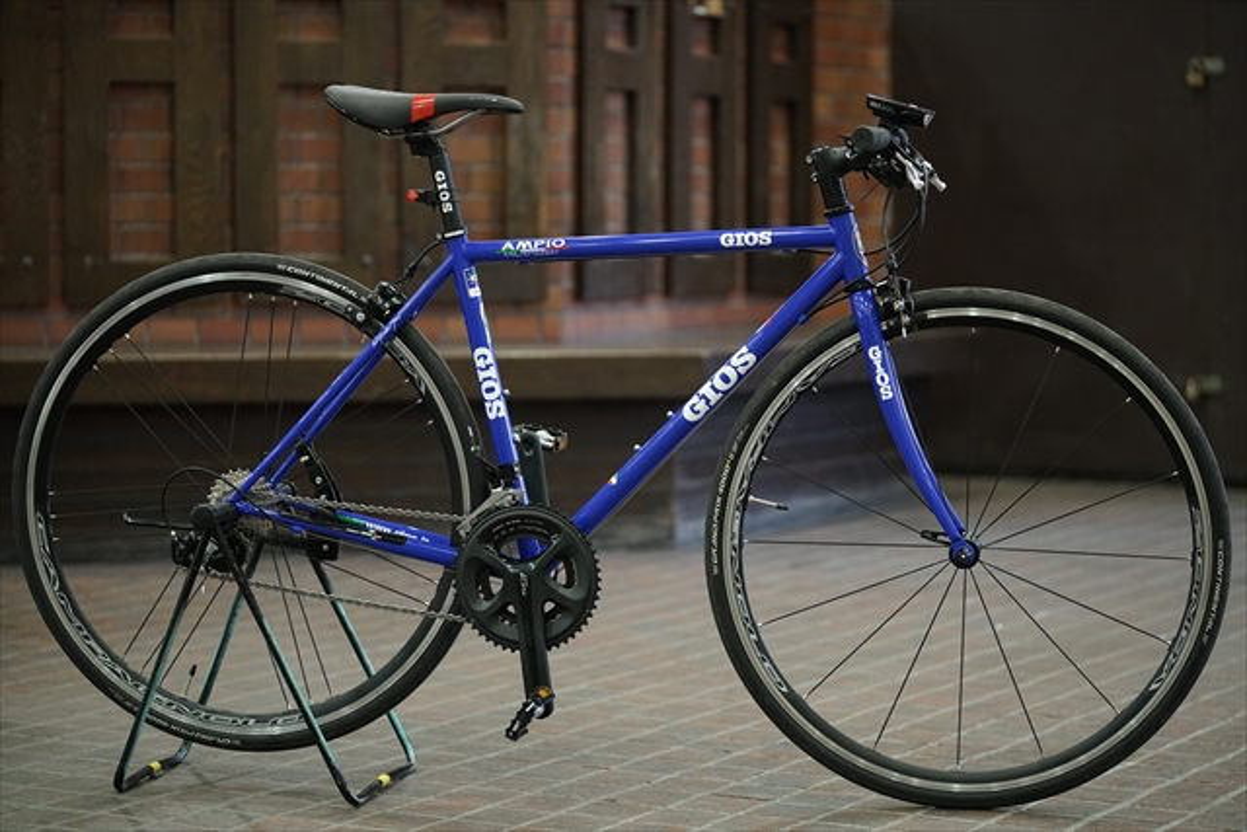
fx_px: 3118
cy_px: 416
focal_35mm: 90
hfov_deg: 22.6
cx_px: 624
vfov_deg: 15.2
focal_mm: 90
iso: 4000
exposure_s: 1/125
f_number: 2.8
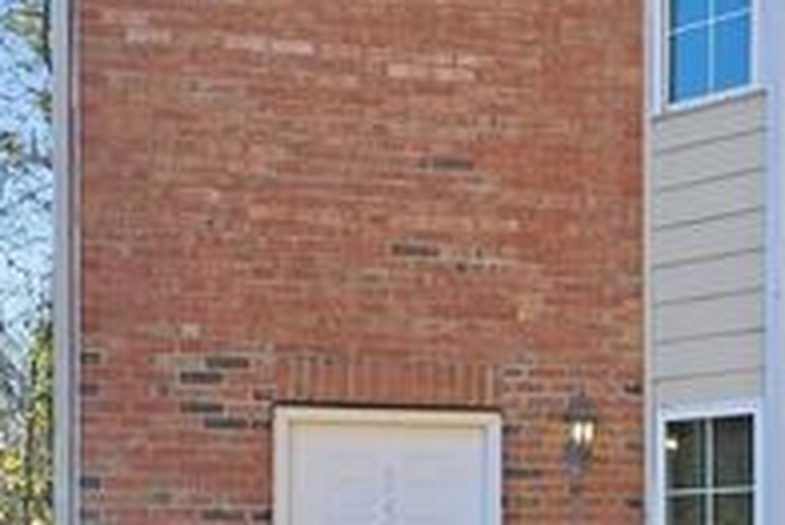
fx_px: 1331
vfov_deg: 22.2
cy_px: 347
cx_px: 637
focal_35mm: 61
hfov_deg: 31.9
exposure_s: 1/1636
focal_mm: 6.3
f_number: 1.7
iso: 80
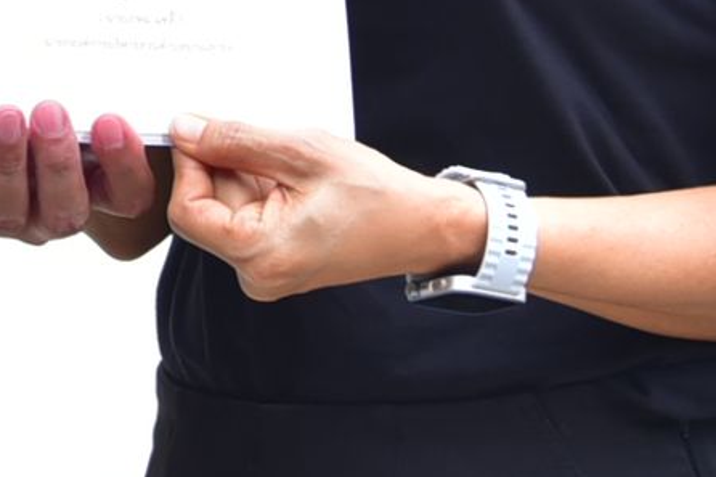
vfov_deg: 3.4
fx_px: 8032
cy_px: -450
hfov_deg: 5.1
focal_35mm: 404
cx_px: 77
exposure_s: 1/250
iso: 320
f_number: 5.6
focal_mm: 72
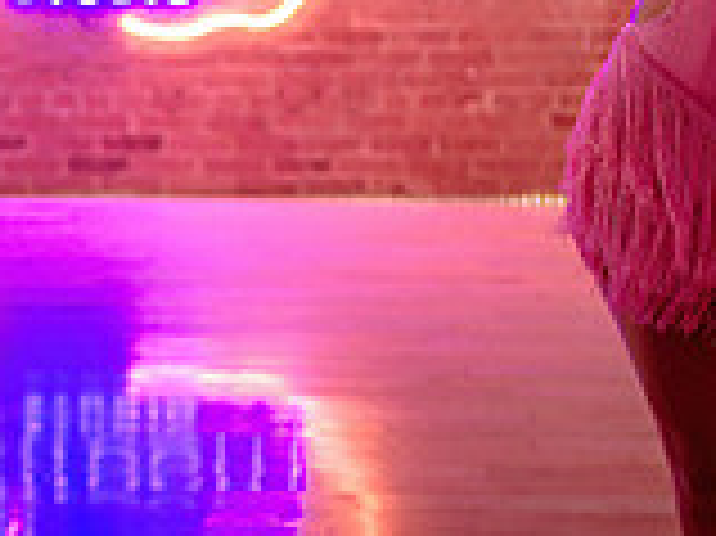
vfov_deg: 13.8
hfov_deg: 18.3
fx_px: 2212
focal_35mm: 107
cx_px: 171
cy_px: 223
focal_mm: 28
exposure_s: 1/250
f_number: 1.4
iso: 2500
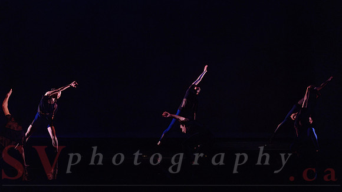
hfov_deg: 25.2
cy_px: 96
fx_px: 764
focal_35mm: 84
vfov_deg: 14.3
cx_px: 197
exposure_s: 1/320
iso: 1600
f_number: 2.8
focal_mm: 70
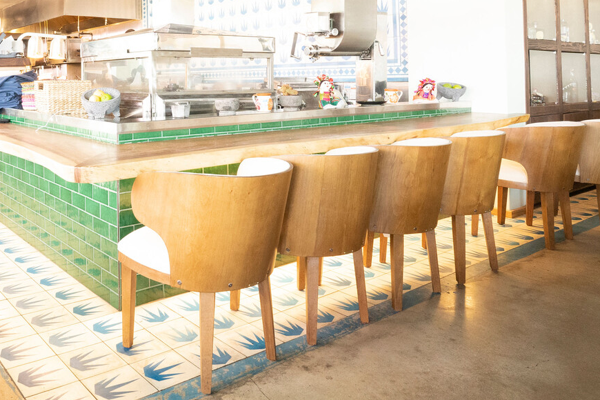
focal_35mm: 30
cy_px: 76
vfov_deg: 41.6
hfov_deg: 57.7
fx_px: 500
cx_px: 127
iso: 6400
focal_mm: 18
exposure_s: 1/30
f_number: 9
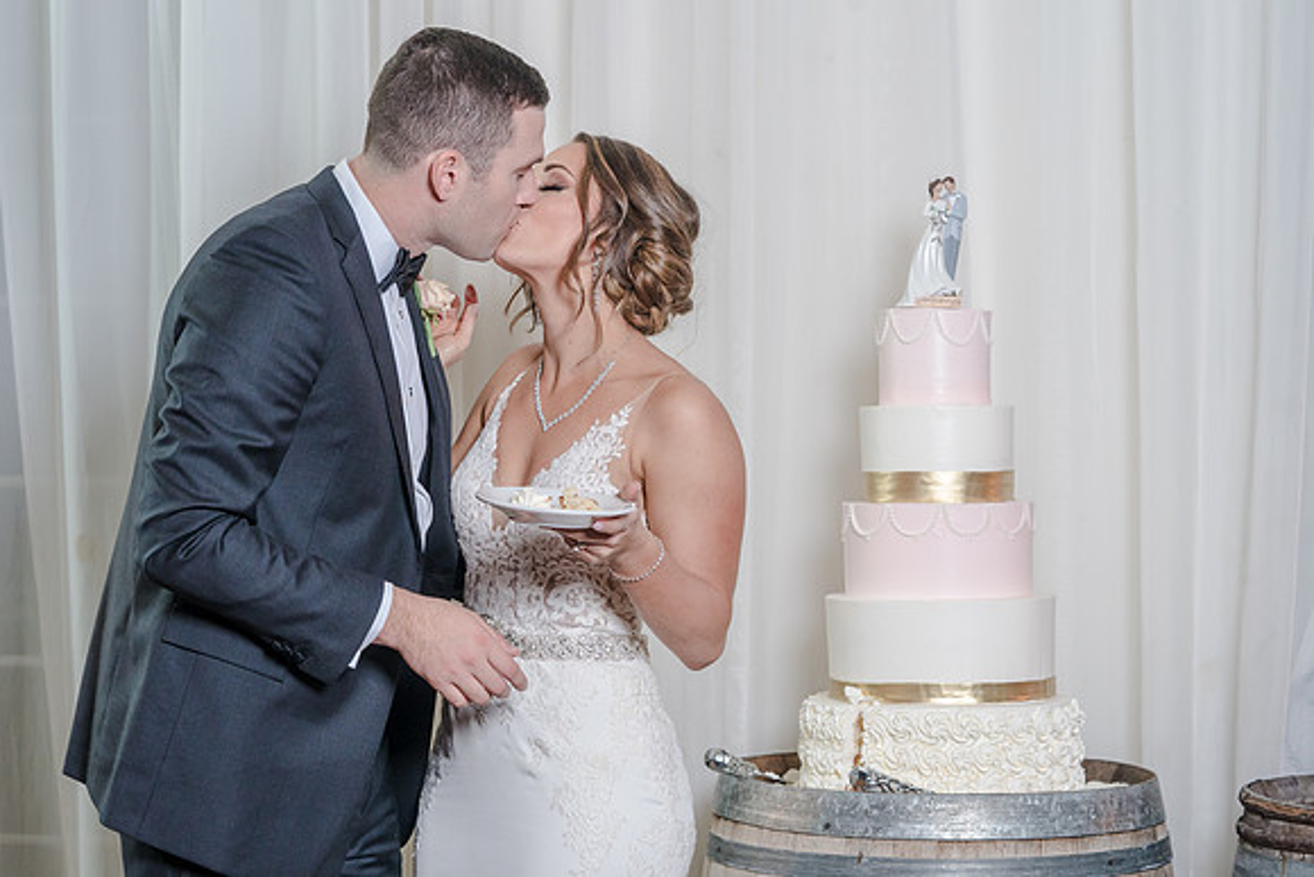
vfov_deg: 17.0
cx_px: 700
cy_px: 448
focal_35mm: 80
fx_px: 2938
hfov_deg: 25.2
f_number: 5.6
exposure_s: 1/100
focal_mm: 73
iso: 2000
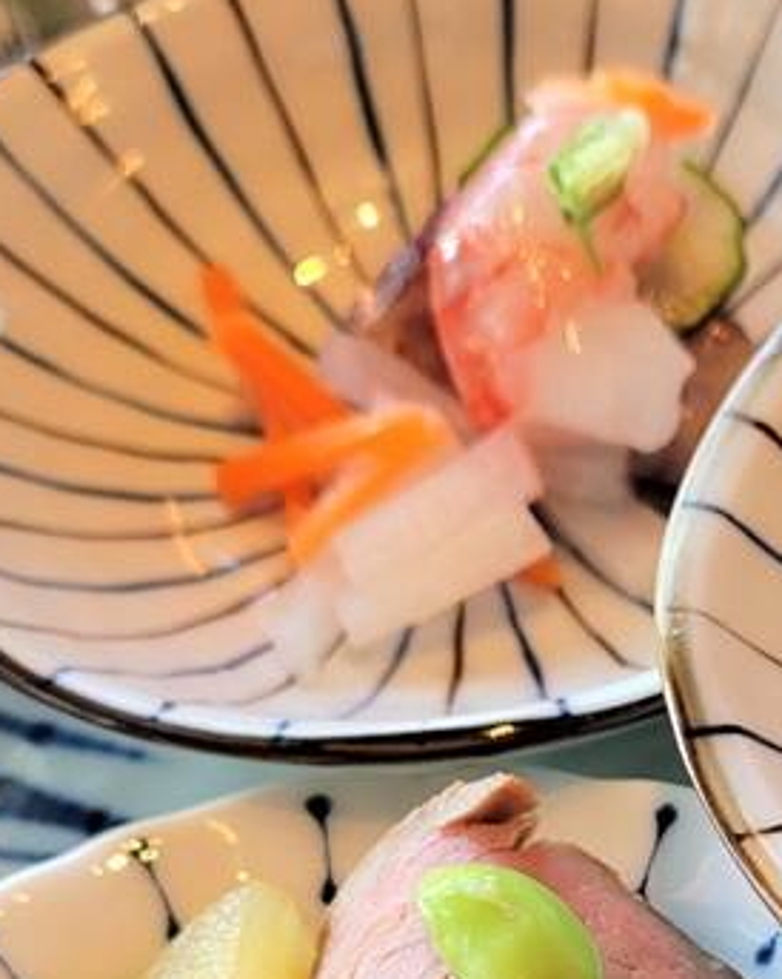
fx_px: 2143
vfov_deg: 25.0
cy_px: 876
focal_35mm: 74
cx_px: 753
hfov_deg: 20.1
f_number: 1.8
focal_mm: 5.4
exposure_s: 1/120
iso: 200
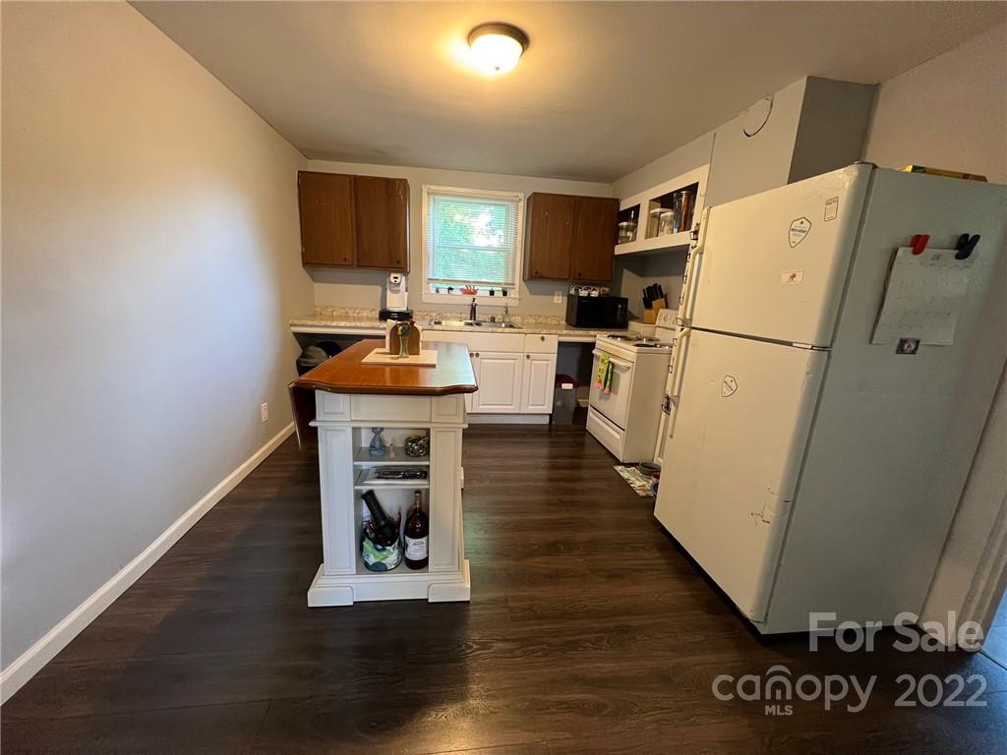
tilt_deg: -13.4
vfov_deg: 89.9
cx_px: 504
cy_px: 378
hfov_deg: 106.2
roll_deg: -2.0
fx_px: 378
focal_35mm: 13
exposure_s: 1/60
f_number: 1.8
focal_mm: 1.57
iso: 500
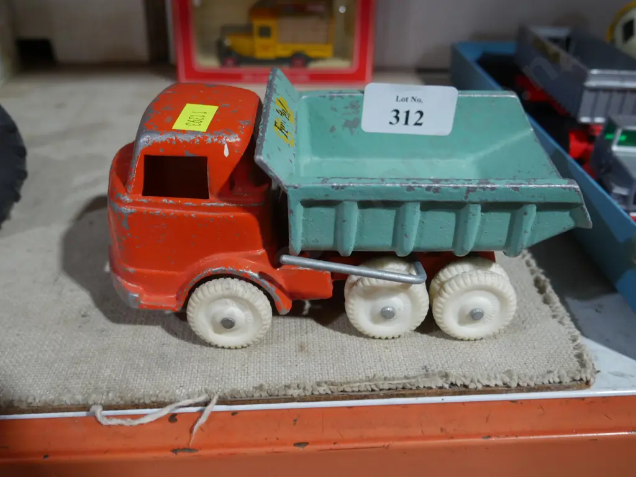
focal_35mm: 34
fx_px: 625
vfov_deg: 41.8
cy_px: 238
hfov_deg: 54.0
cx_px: 318
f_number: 4
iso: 640
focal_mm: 17
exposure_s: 1/60
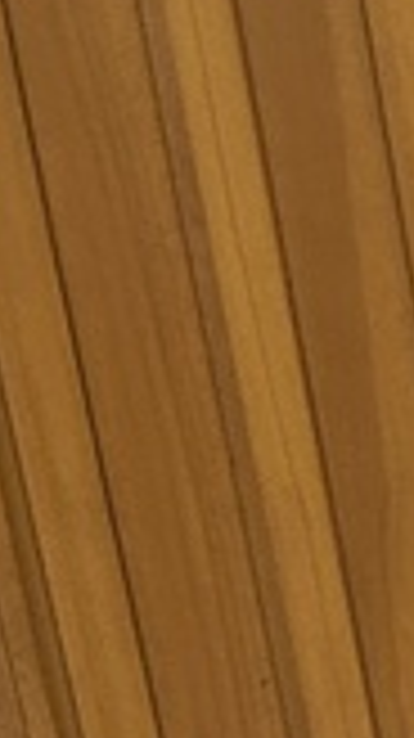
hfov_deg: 5.3
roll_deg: +1.2
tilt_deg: -22.9
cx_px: 2084
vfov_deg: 10.8
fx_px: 3461
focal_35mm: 177
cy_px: 1588
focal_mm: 5.7
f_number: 1.5
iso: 125
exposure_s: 1/60
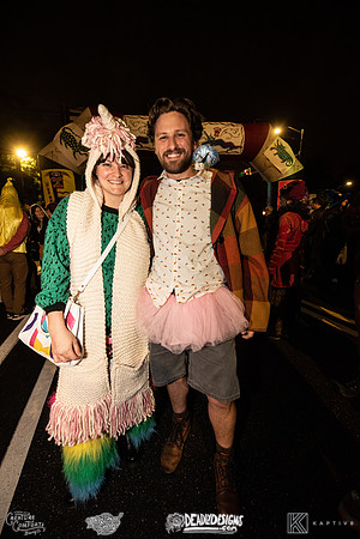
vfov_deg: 104.3
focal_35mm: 14
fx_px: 210
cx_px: 180
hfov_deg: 81.2
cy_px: 270
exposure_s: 1/80
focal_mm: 14
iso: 2000
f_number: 3.5
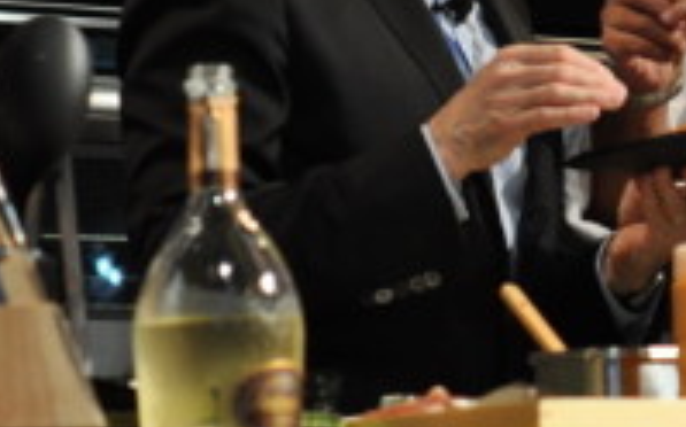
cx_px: 838
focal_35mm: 238
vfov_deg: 5.5
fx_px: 4446
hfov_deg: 8.7
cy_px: -22
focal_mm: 50
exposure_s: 1/60
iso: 400
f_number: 4
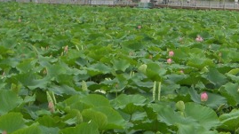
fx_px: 1406
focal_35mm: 222
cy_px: 39
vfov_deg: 5.5
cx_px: 190
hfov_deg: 9.7
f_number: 4.6
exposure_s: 1/160
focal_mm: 15.3
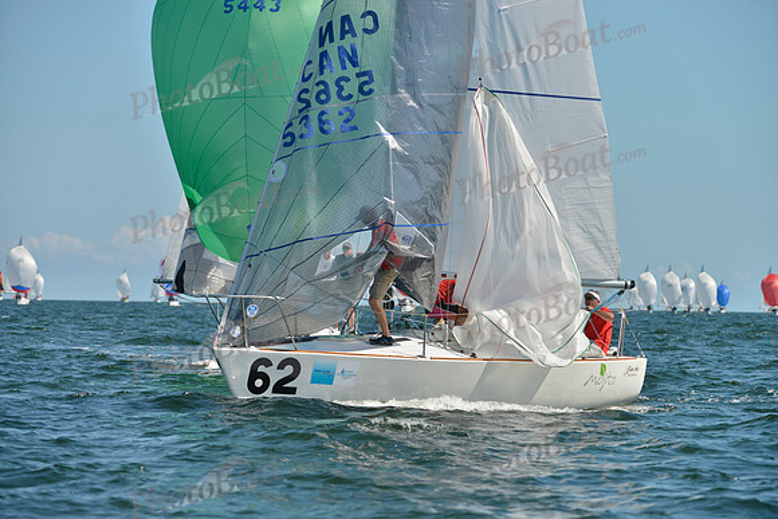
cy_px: 260
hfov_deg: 10.3
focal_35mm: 200
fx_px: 4323
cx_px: 389
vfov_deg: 6.9
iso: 200
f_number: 6.3
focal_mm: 200
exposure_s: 1/1000
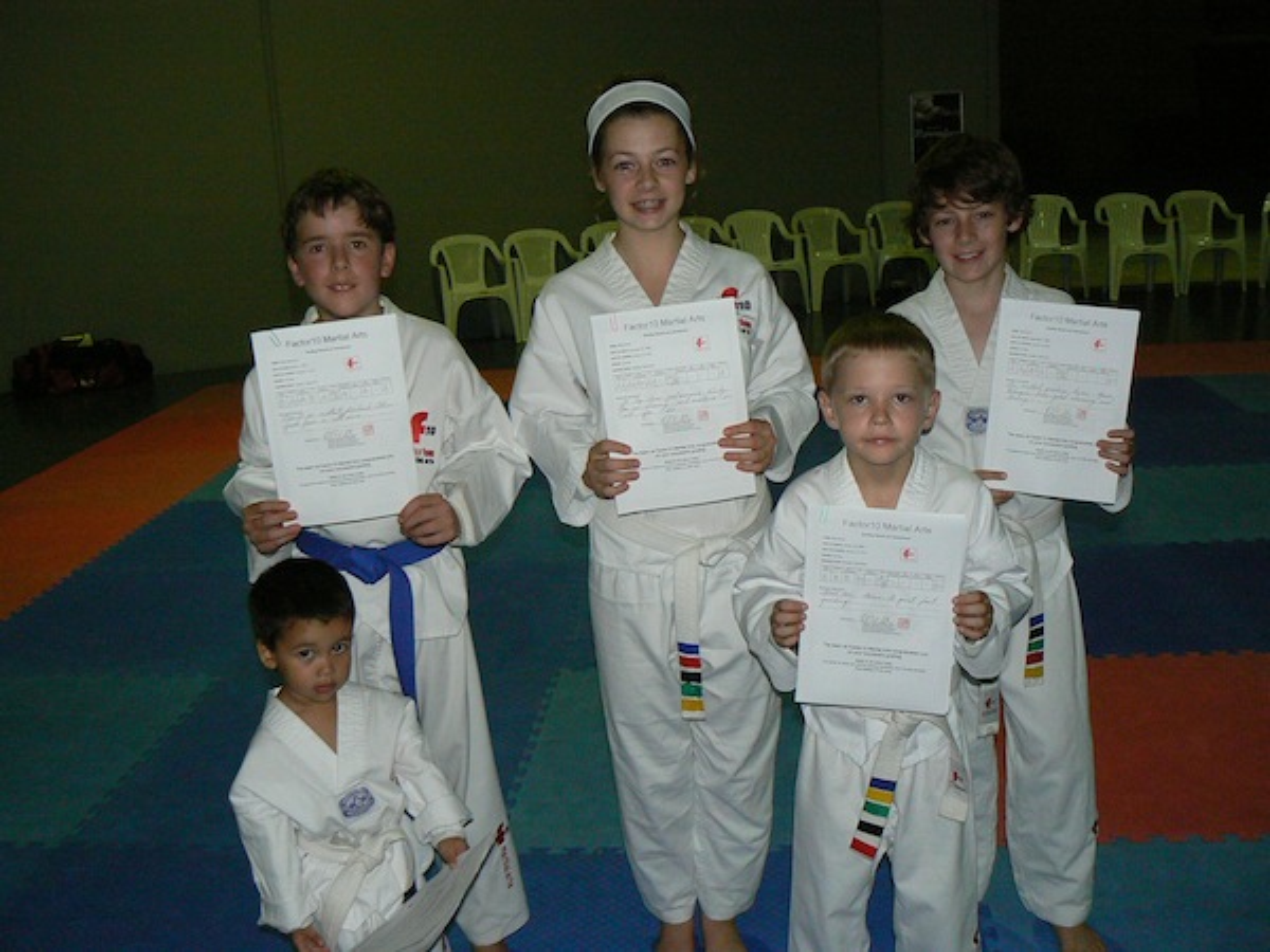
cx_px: 635
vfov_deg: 39.7
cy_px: 476
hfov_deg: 51.4
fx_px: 1321
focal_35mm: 36
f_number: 2.8
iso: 200
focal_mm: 6
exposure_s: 1/40
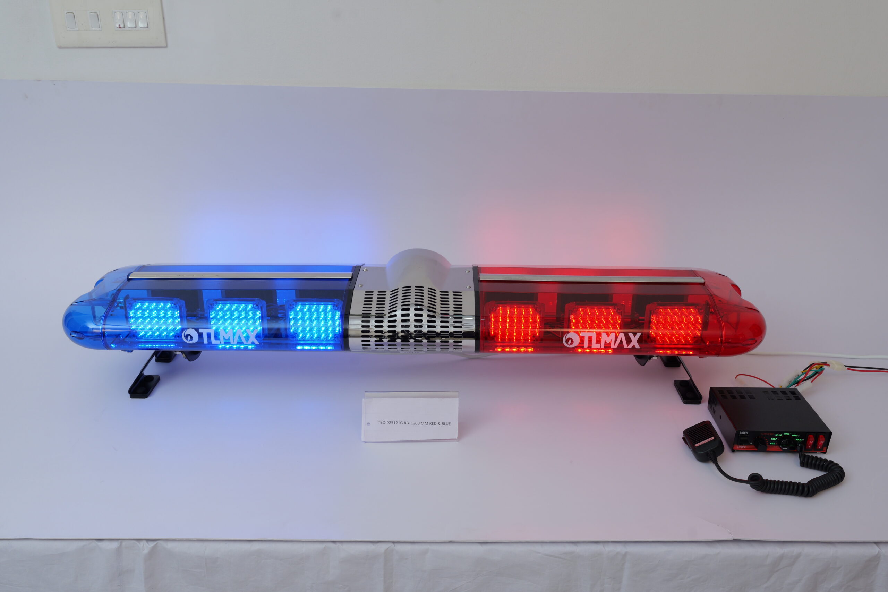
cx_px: 444
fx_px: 814
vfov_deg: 40.0
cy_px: 296
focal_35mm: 33
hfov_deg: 57.2
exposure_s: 1/160
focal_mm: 33
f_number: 11
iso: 640
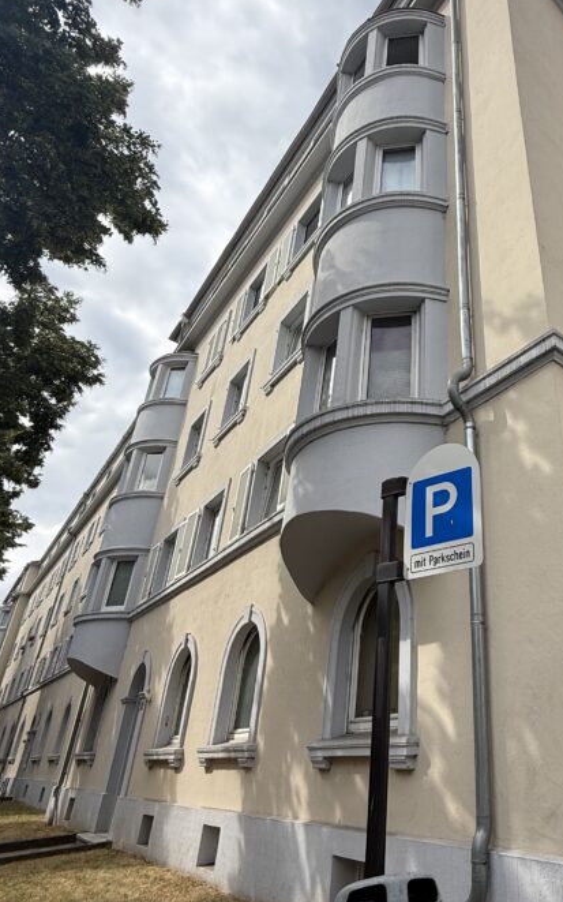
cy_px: 445
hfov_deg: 48.9
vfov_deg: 77.2
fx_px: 565
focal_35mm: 23
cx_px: 474
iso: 50
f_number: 2.2
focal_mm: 2.22
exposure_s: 1/1464
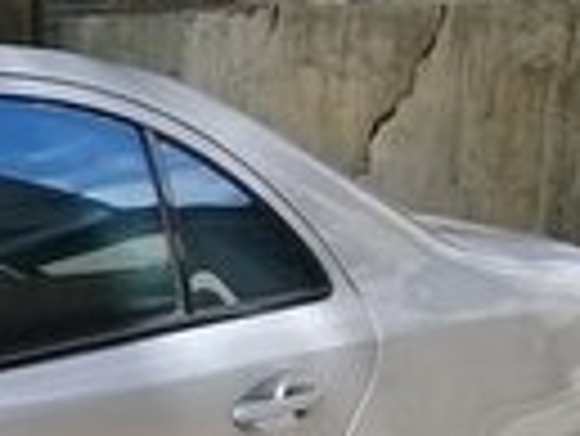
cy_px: 721
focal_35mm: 158
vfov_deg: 9.1
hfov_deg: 11.1
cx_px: -656
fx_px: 2650
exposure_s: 1/370
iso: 50
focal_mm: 3.3
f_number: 2.2
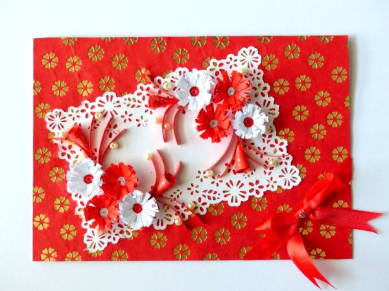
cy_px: 146
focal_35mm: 66
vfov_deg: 22.3
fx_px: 742
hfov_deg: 29.4
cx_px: 194
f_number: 2.8
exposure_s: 1/125
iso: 100
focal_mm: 11.9
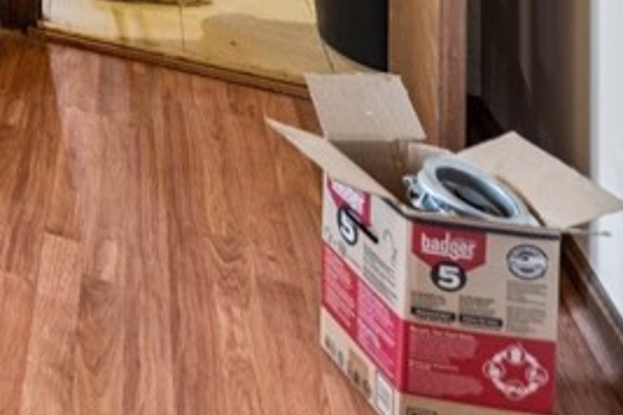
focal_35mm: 57
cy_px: -407
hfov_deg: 20.7
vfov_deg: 17.4
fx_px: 986
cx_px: -553
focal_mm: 14
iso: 200
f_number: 3.5
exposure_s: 1/8
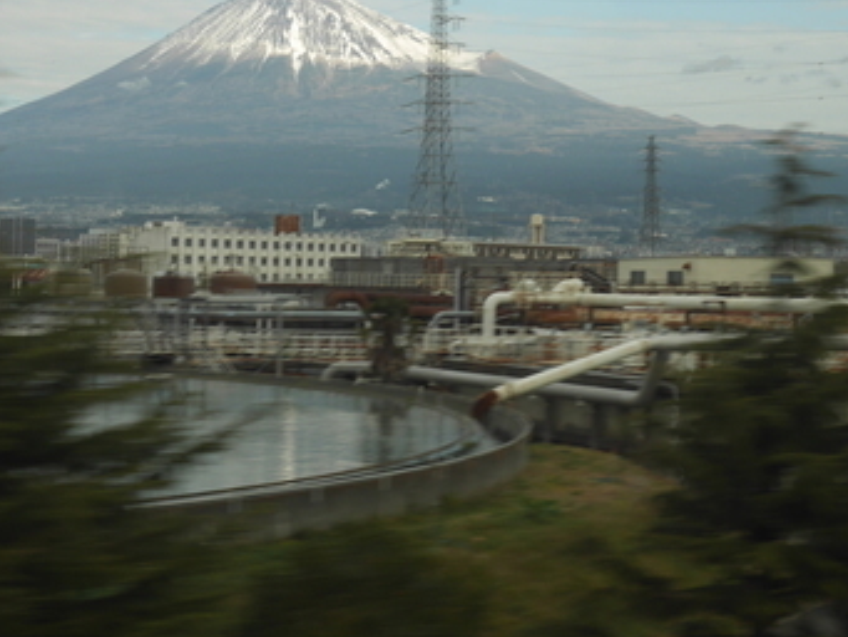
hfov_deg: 24.1
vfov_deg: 18.1
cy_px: 153
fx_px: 1985
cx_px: 333
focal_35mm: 81
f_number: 7.1
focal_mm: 23
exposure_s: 1/200
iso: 200
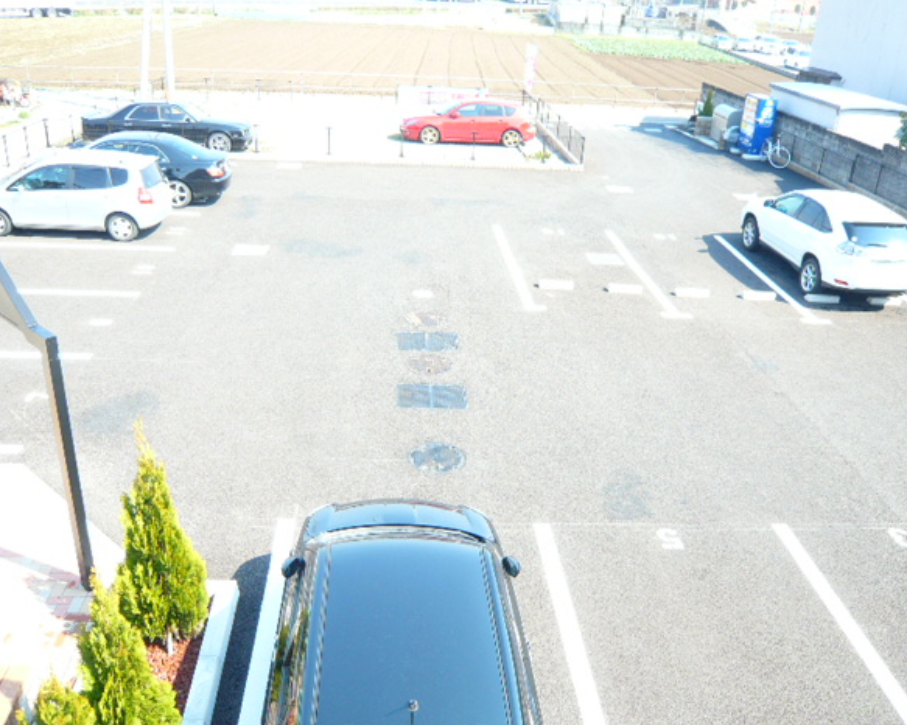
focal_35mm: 30
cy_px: 370
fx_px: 805
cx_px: 436
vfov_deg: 48.5
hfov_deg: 58.8
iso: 100
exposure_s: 1/160
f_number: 2.8
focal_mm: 4.6
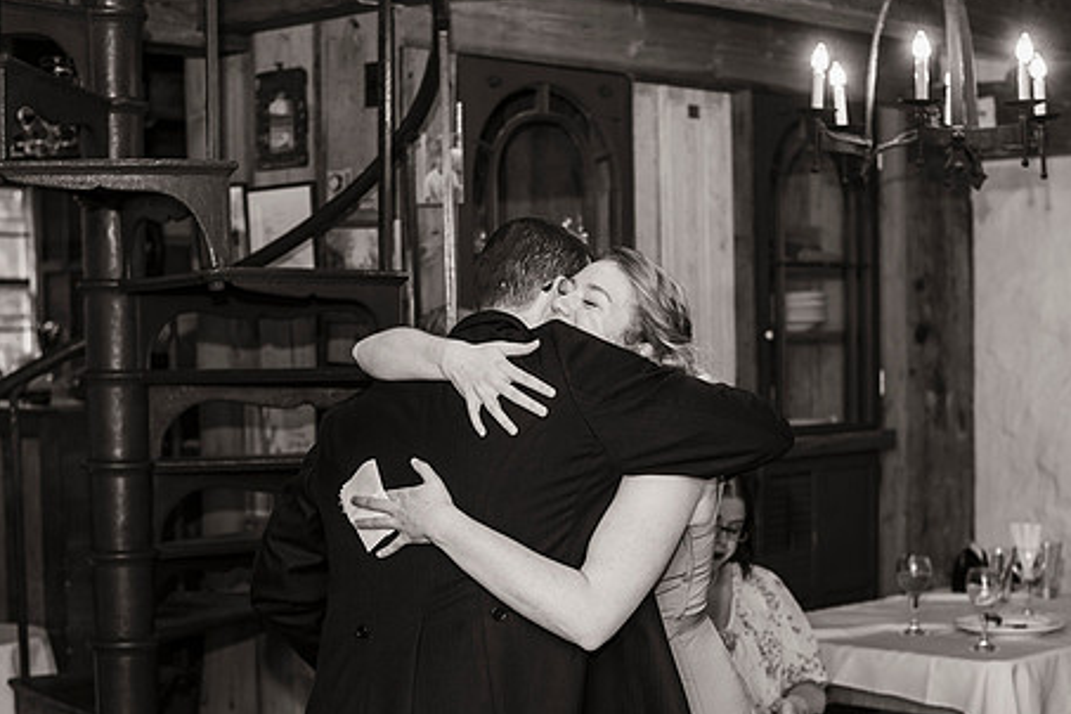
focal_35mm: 64
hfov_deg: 31.4
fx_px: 1904
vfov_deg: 21.2
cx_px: 589
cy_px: 422
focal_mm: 50
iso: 500
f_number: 3.2
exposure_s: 1/100
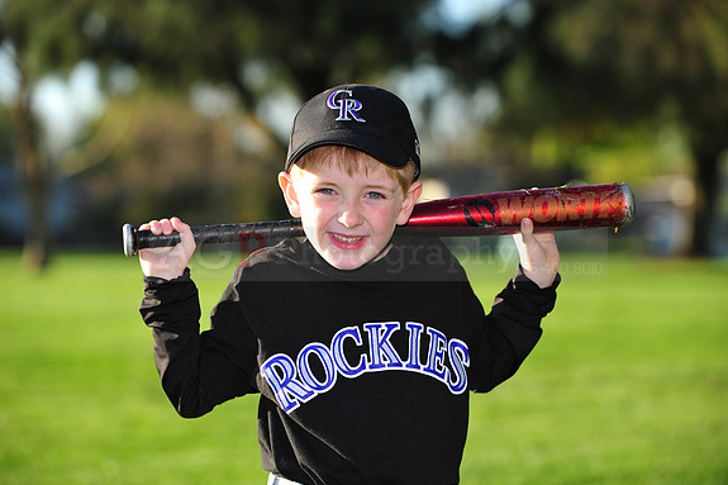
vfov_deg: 11.3
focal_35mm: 121
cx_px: 362
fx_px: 2446
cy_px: 243
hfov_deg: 16.9
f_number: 4.5
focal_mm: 120
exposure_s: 1/640
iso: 200
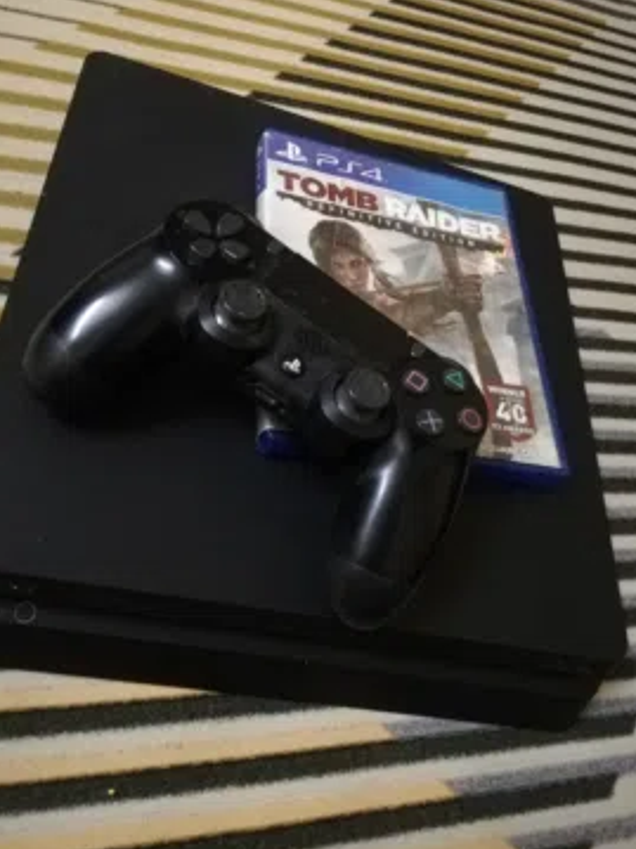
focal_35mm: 29
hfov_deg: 48.1
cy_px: 428
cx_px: 288
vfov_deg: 61.7
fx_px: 711
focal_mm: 3.81
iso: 1600
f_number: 2.2
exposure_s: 1/16.7
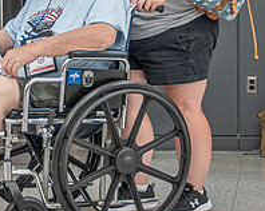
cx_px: 56
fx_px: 948
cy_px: 57
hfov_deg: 15.8
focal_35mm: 121
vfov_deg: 12.7
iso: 800
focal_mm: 20
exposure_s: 1/800
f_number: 3.2
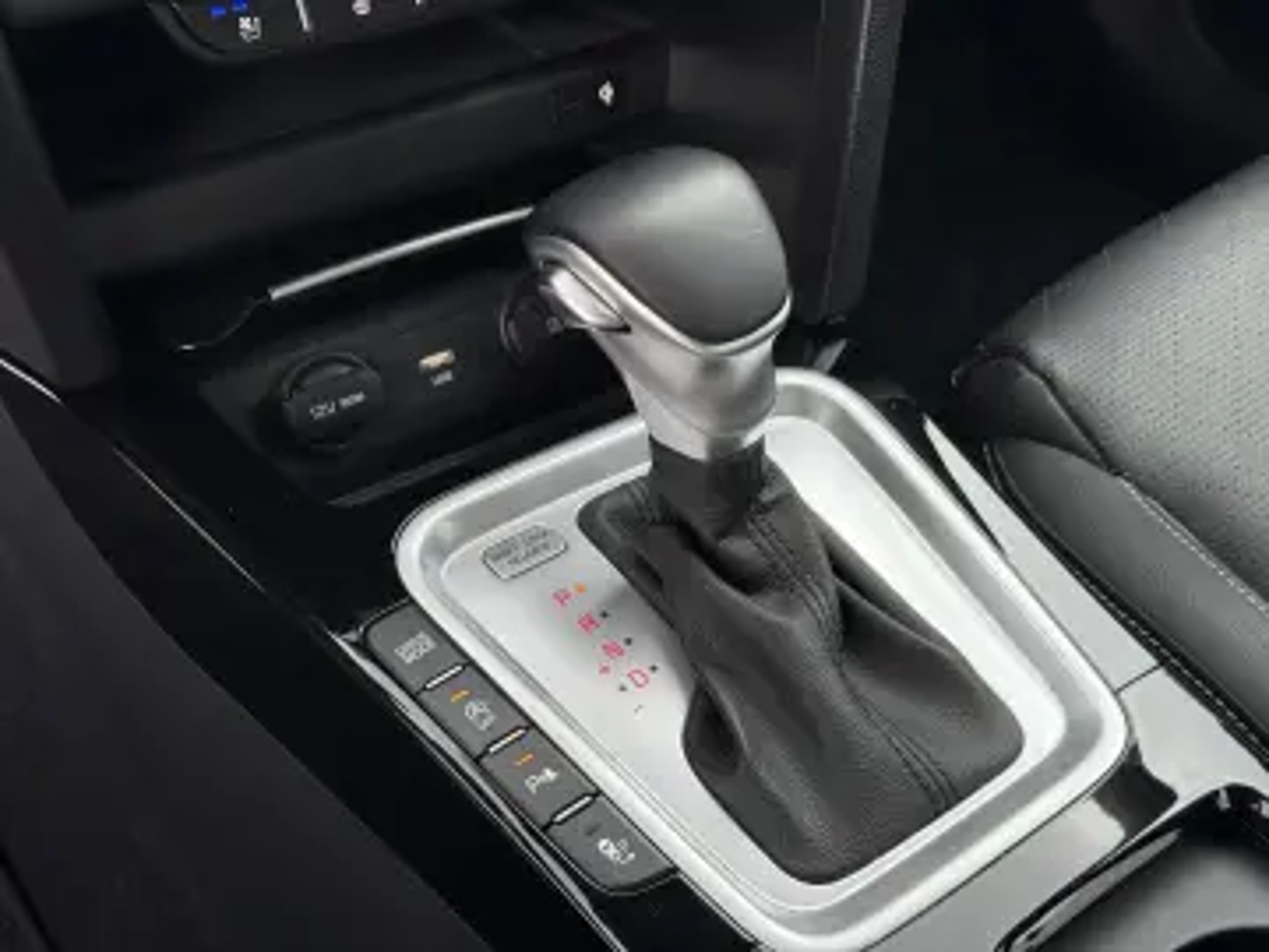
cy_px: 476
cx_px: 634
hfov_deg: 39.7
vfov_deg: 30.3
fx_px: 1760
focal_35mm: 48
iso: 100
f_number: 1.78
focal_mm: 6.76
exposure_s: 1/243
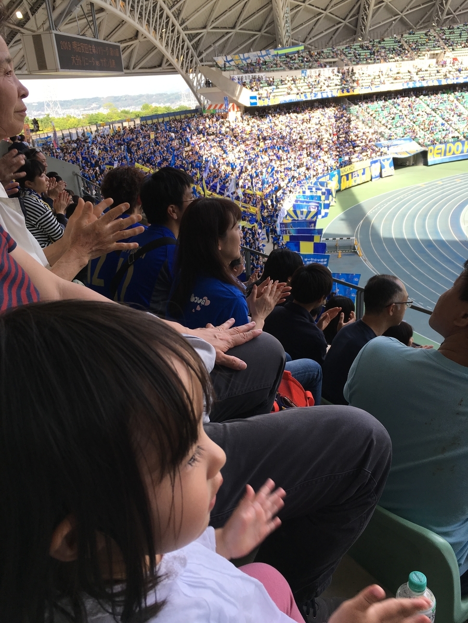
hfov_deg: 48.2
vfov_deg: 61.7
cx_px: 234
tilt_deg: -22.6
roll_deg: +3.8
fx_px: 523
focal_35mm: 29
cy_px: 312
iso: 25
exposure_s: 1/272
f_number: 2.2
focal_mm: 4.15
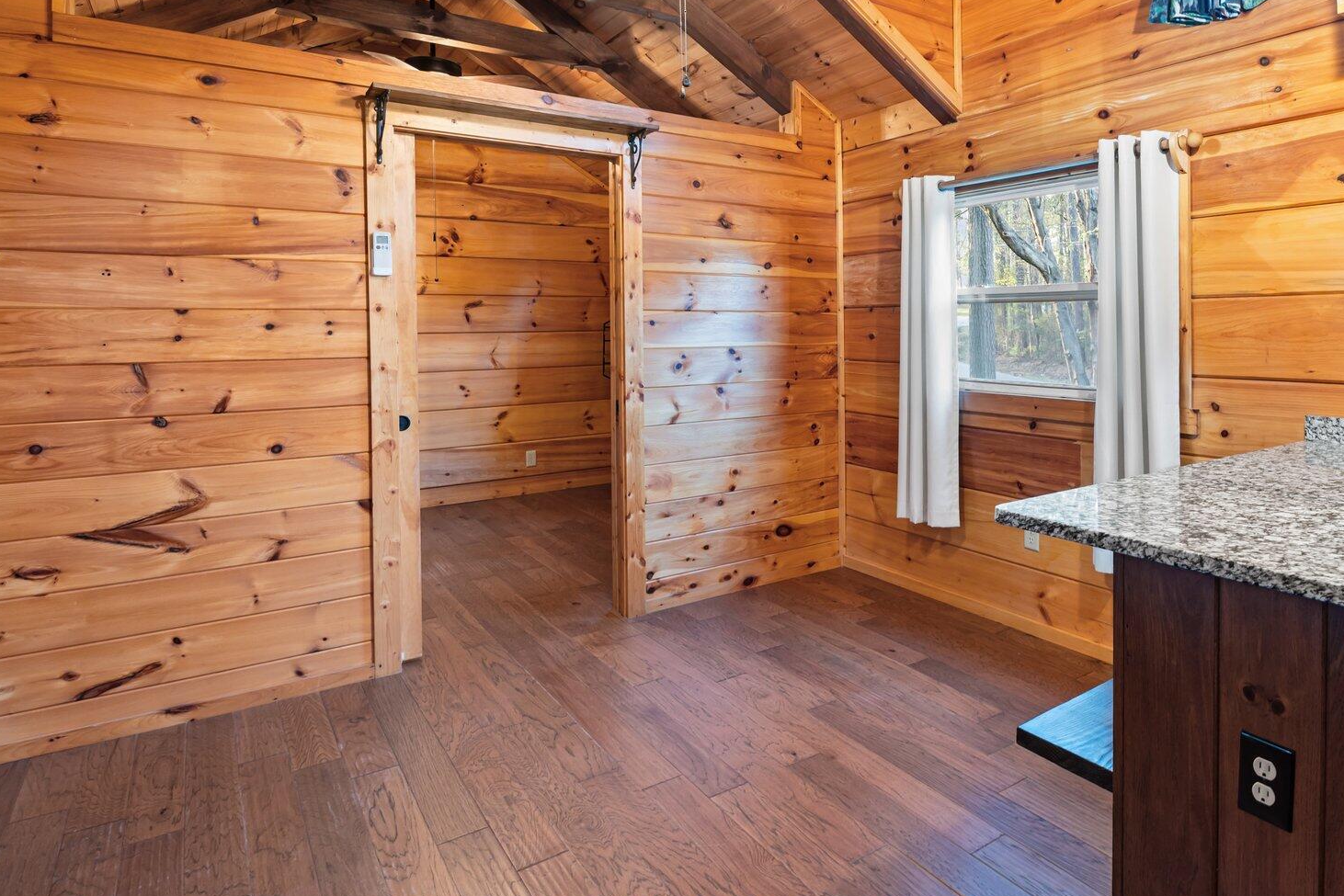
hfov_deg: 79.8
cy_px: 314
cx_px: 833
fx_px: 784
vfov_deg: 58.4
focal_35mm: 21
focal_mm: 15
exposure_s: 1/3
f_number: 7.1
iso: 400
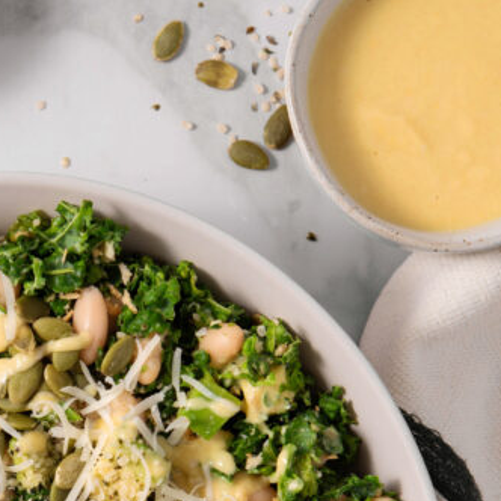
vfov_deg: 10.7
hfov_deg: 10.8
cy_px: 586
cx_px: 14
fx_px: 2636
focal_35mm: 161
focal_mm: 60
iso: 100
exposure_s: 1/10
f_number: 8
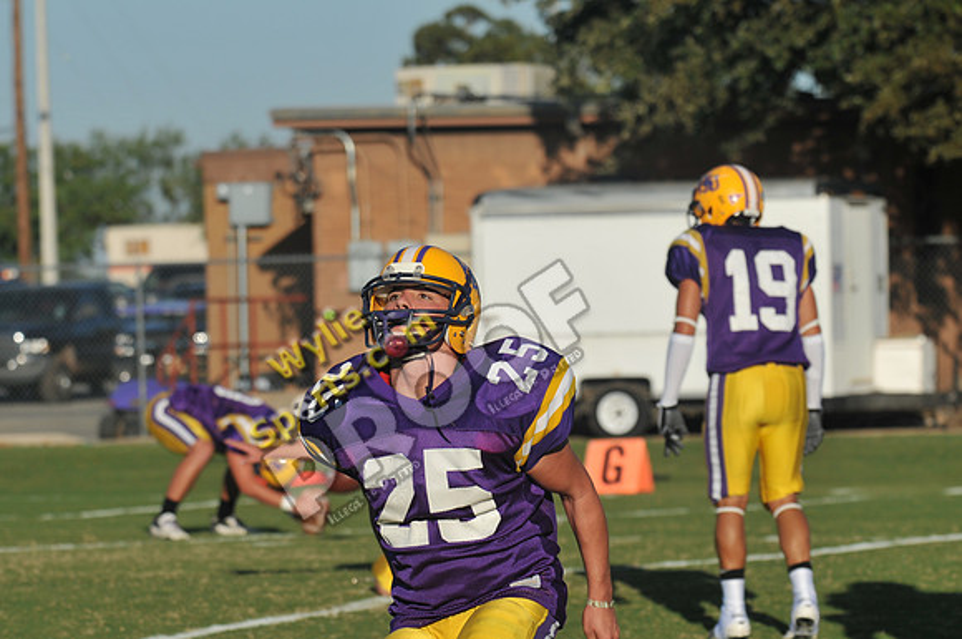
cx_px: 481
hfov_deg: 8.3
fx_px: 6604
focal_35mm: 248
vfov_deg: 5.5
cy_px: 320
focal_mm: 165
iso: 200
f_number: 6.3
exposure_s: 1/1250
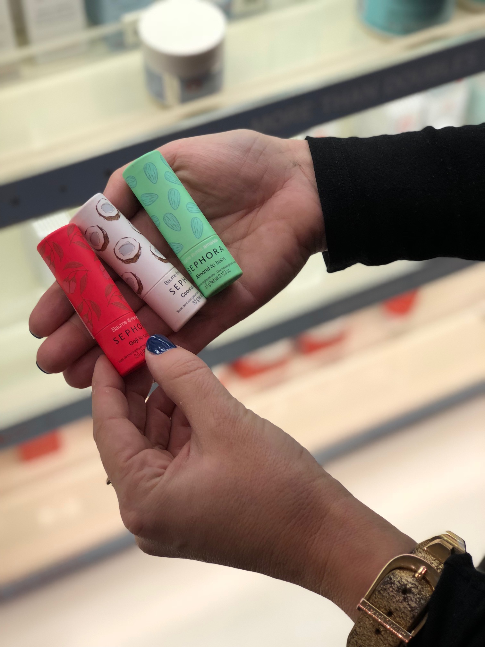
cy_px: 324
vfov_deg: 33.8
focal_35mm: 57
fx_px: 1065
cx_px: 242
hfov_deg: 25.7
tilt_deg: -52.7
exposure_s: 1/120
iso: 50
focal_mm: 6.6
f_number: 2.8
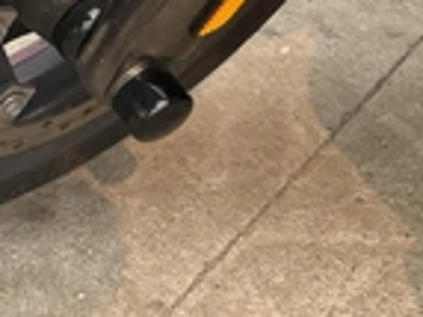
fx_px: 989
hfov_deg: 22.8
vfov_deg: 17.4
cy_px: -59
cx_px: -35
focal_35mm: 81
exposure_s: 1/568
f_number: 1.8
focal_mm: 3
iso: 25
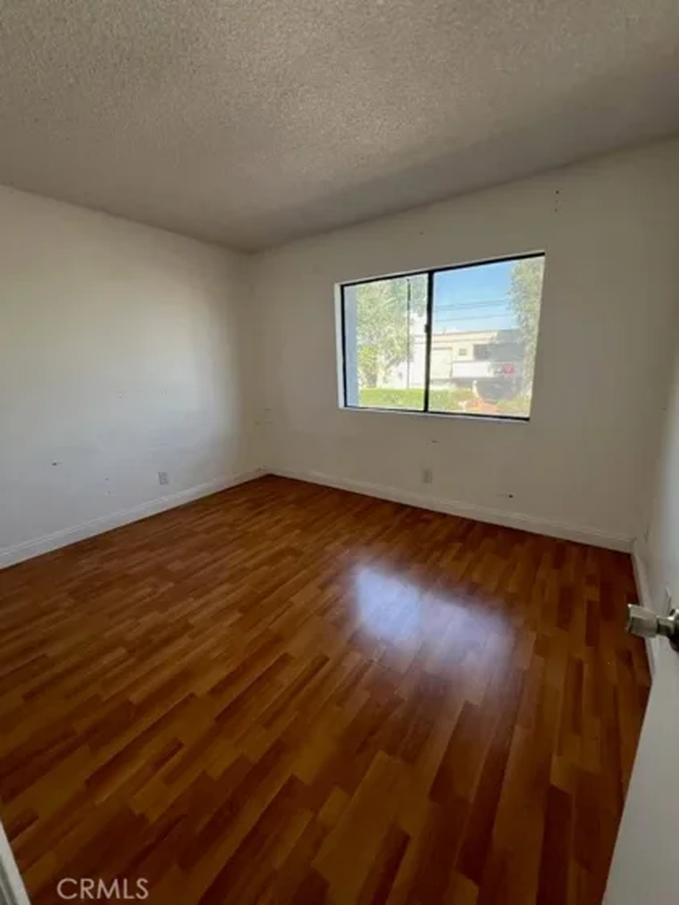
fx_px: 340
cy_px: 452
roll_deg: +2.3
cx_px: 340
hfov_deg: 89.9
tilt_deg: -11.2
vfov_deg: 106.2
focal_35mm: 13
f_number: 1.8
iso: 32
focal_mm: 1.57
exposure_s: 1/99
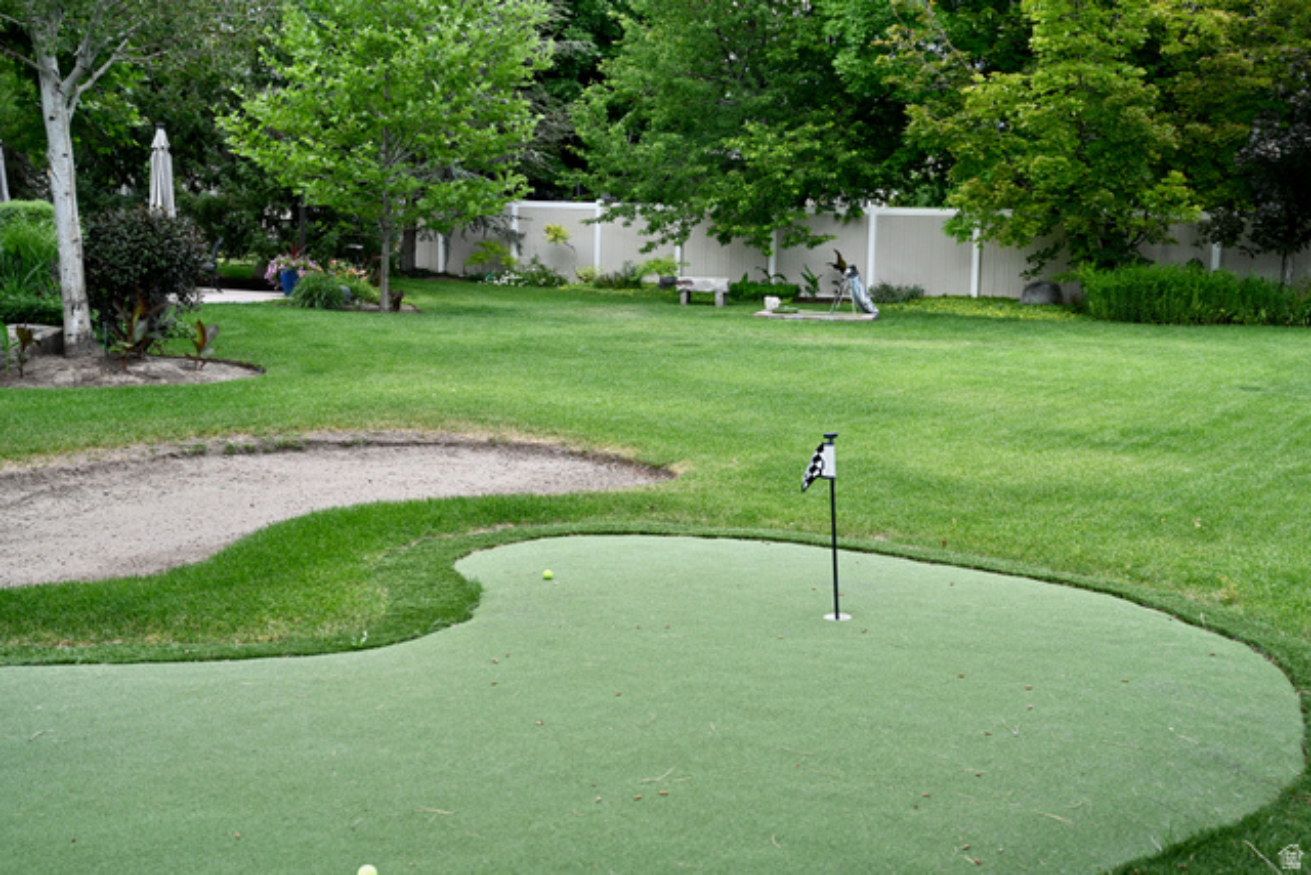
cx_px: 656
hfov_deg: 45.4
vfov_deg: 31.2
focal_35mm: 43
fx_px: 1566
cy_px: 438
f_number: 5
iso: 200
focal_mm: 43
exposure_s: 1/250
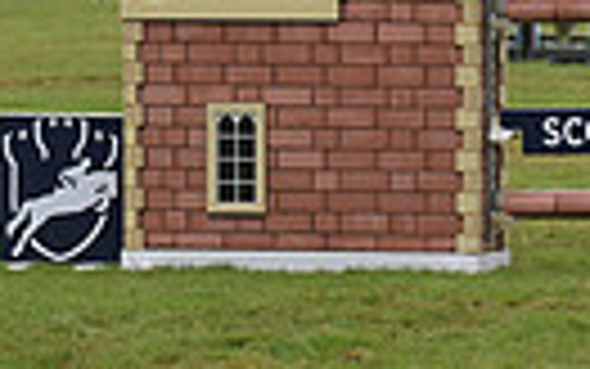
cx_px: 1063
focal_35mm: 564
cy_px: -326
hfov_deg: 3.7
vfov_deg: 2.3
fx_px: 9073
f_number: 4
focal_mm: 125
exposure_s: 1/1250
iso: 450
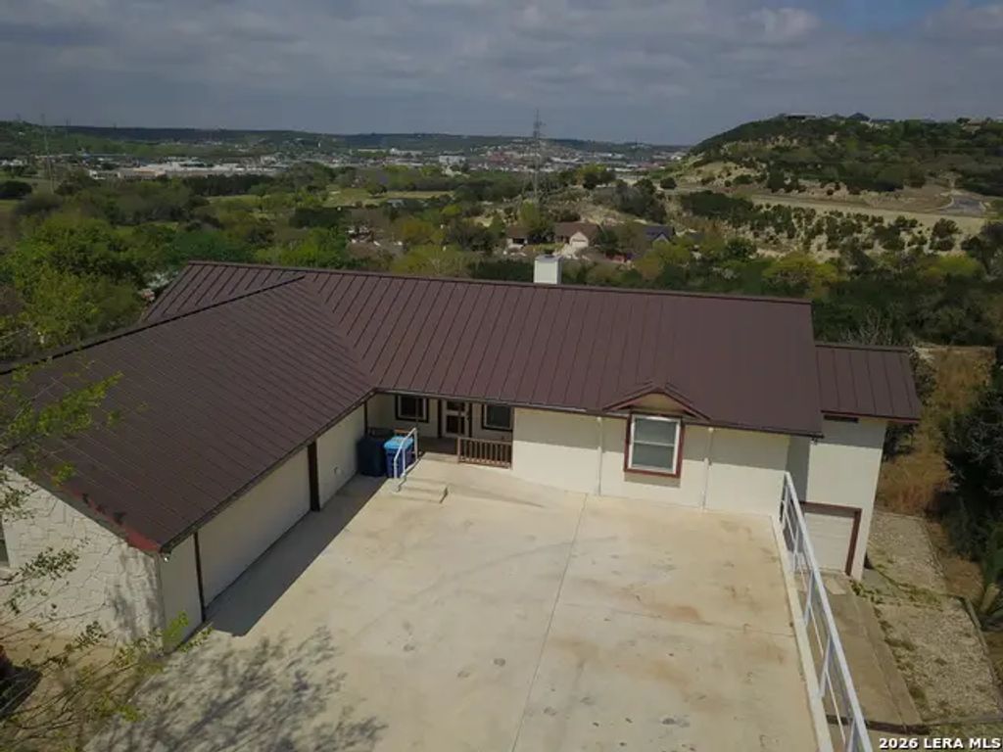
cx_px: 502
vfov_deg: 53.1
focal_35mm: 26
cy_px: 376
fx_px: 753
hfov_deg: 67.3
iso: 100
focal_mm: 4.73
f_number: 2.2
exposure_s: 1/4115
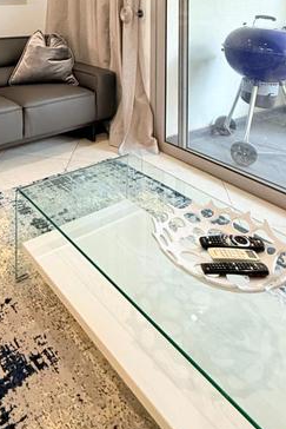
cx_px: 56
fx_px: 381
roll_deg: +0.0
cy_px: 11
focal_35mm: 32
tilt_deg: -1.8
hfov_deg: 39.5
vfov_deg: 49.2
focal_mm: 2.22
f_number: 2.2
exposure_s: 1/50
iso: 320
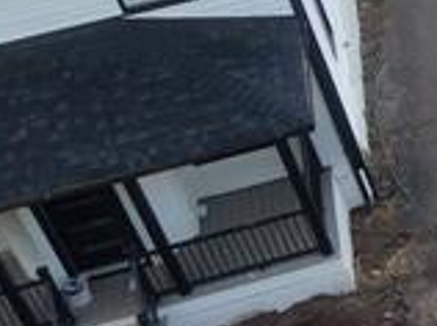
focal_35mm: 156
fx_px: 1966
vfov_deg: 9.4
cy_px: 30
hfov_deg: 10.4
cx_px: 1159
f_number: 1.8
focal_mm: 8.67
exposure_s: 1/640
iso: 100
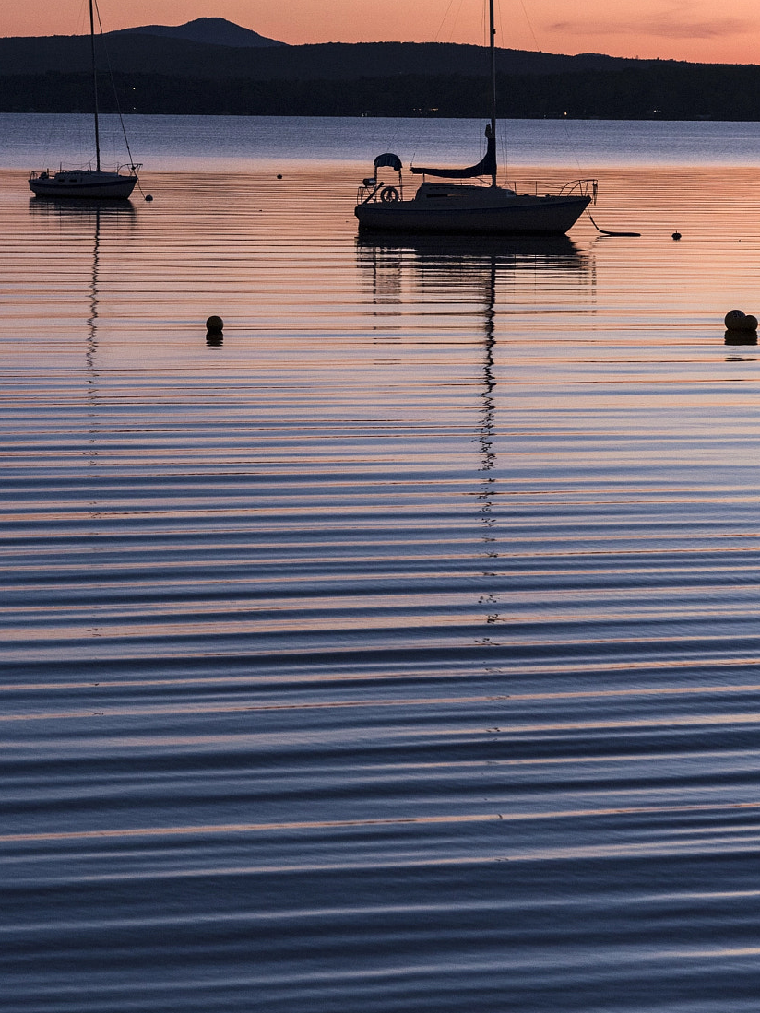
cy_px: 466
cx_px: 384
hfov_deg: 14.1
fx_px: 3074
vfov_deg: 18.7
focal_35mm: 105
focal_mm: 75
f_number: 4.5
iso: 800
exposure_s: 1/30
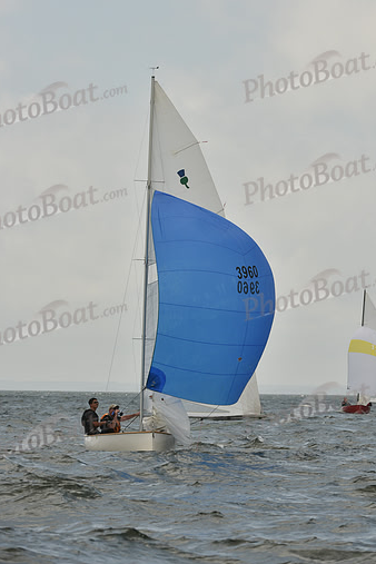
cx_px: 185
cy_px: 250
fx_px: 3587
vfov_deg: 9.0
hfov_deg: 6.0
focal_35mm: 229
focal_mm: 200
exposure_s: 1/1600
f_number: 8
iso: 320
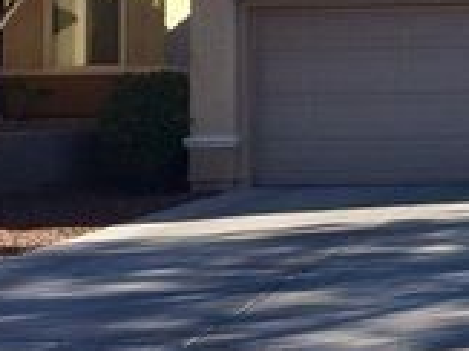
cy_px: 59
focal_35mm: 89
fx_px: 1205
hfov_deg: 19.3
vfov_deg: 16.4
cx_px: 699
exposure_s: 1/1080
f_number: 2.2
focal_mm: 4.15
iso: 32
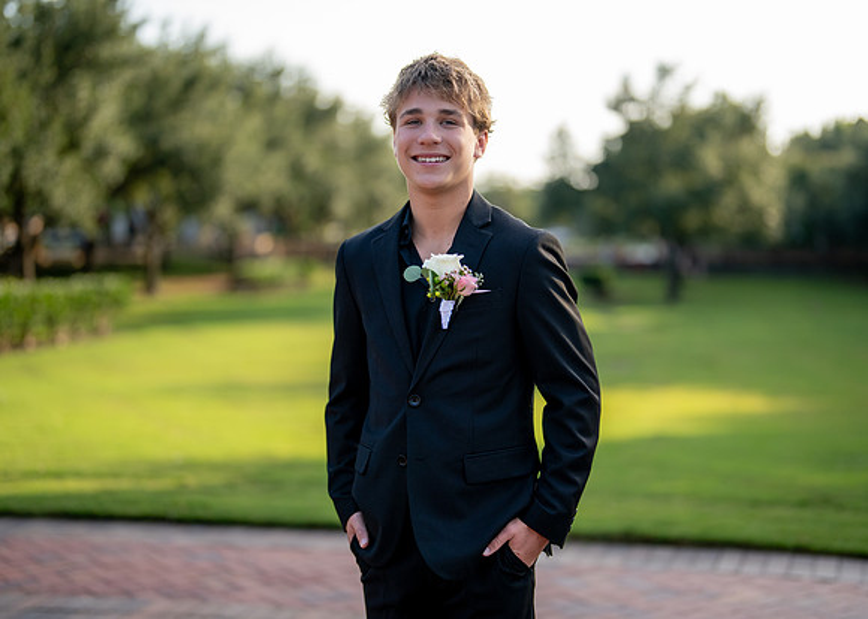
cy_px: 301
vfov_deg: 24.9
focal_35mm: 57
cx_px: 459
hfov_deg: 34.3
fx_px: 1405
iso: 200
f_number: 1.2
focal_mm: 50
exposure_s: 1/2500
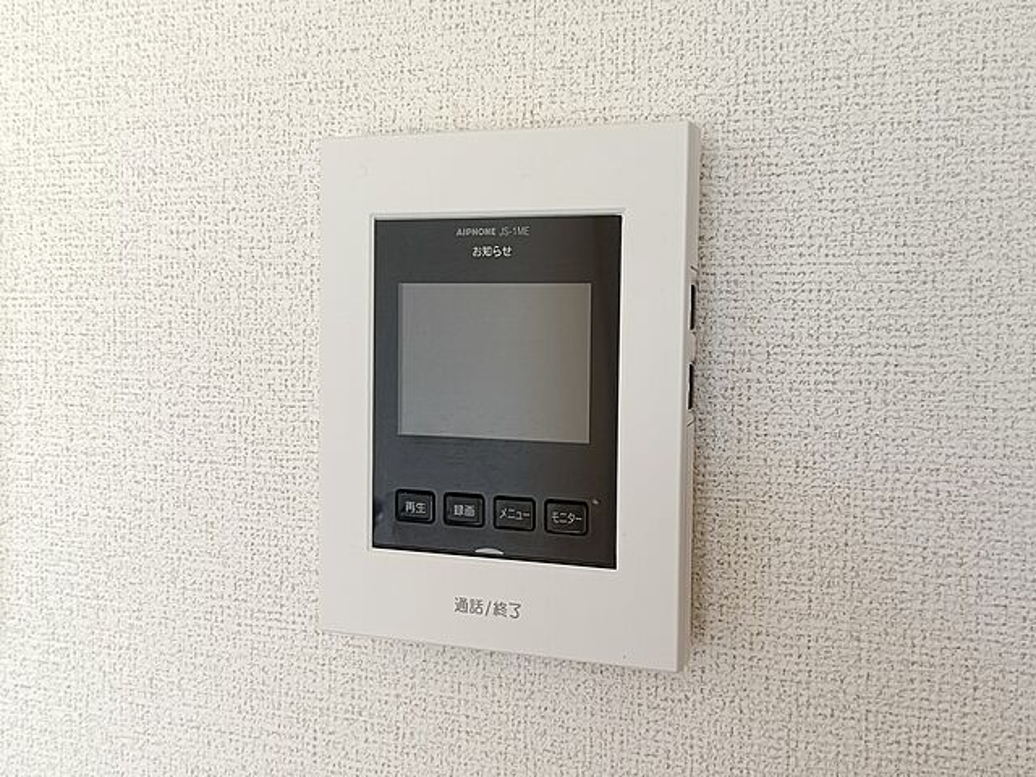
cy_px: 388
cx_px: 518
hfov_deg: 44.8
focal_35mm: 42
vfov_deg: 34.3
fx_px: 1257
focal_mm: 4.7
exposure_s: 1/60
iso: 320
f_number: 1.7
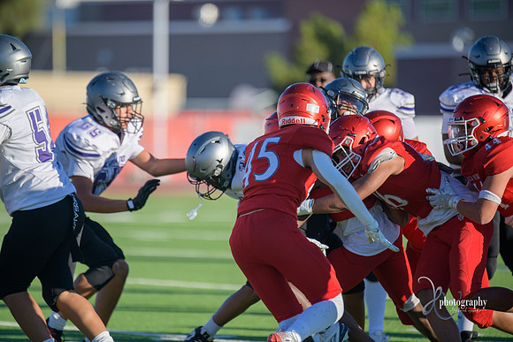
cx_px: 256
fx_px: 4276
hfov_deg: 6.9
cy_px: 171
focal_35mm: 300
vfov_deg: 4.6
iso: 400
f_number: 2.8
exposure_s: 1/6400
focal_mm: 300
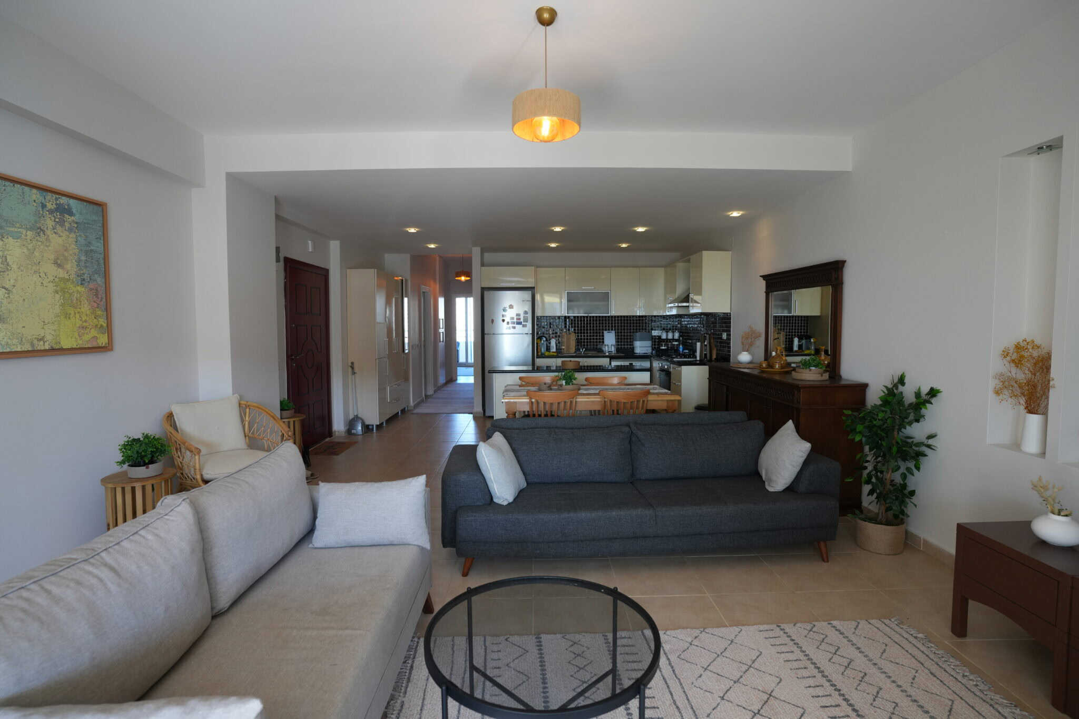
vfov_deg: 70.4
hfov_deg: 93.3
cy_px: 360
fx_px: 509
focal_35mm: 17
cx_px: 540
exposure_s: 1/160
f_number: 4
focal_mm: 17
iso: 640
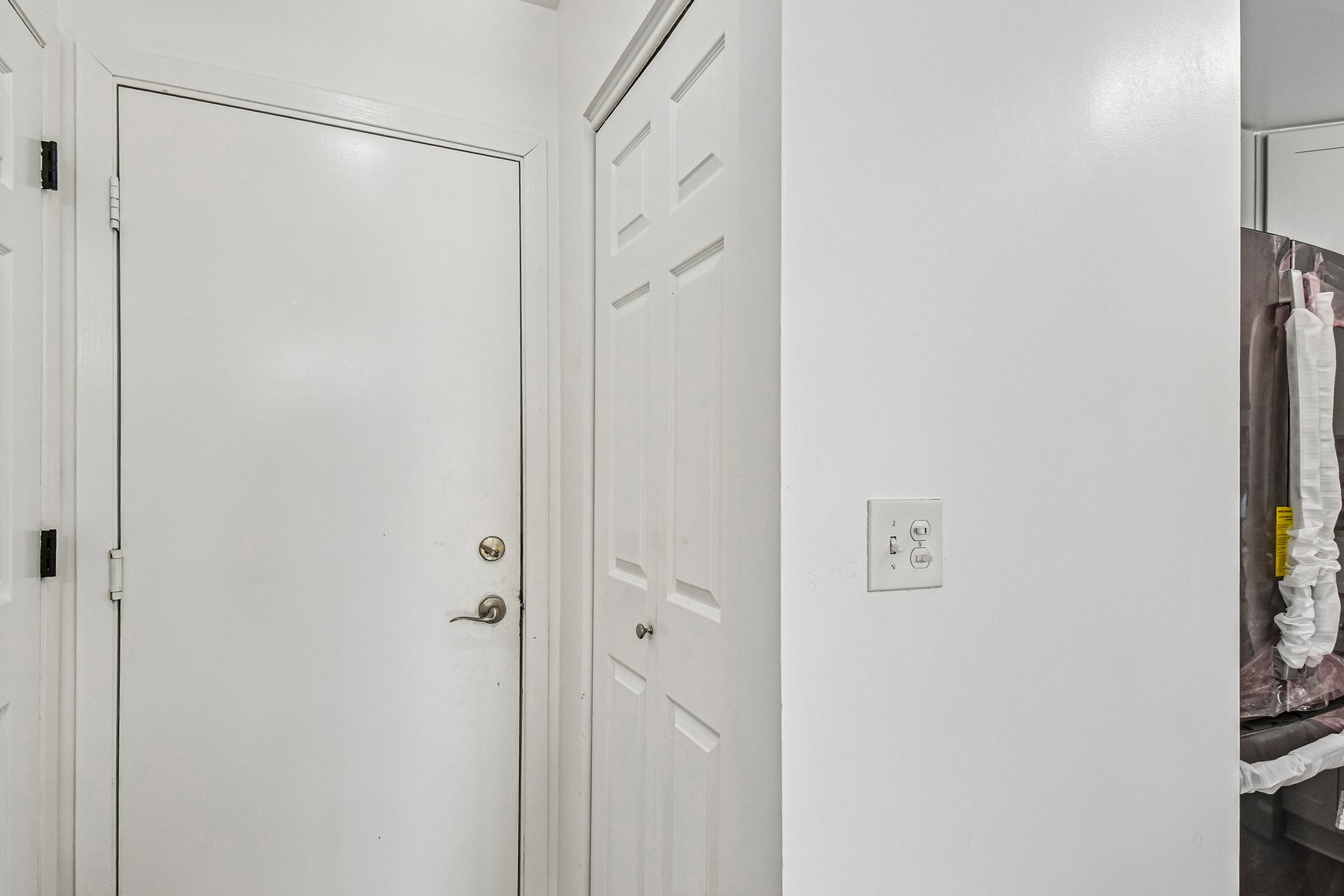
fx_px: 672
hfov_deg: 89.9
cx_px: 713
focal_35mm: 18
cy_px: 492
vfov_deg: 67.2
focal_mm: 10
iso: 220
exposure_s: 1/15
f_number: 8
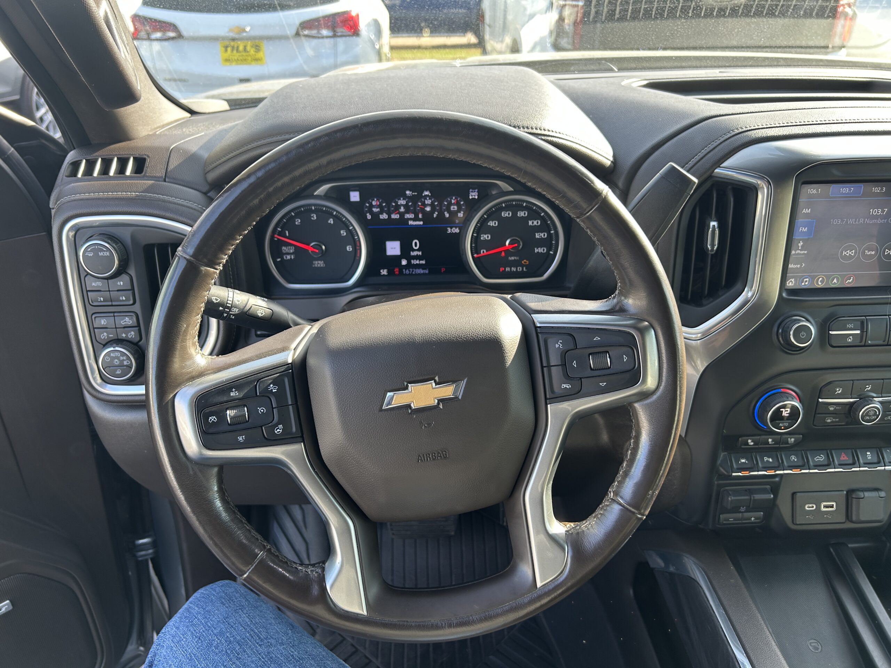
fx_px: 669
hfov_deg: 67.3
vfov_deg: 53.1
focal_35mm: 26
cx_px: 446
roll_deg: -0.9
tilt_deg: -28.7
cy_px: 334
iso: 50
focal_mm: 5.7
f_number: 1.5
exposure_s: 1/155
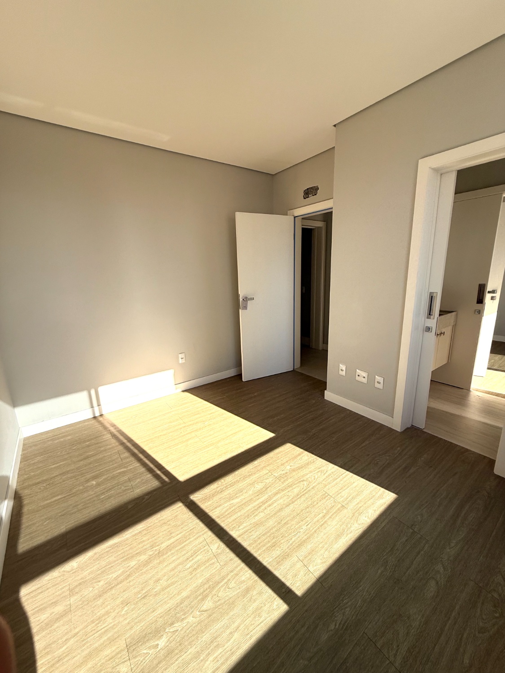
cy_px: 336
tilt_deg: -13.0
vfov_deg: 102.1
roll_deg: +3.2
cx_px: 252
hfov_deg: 85.7
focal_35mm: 14
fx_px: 272
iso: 64
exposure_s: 1/789
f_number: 2.2
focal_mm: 2.22
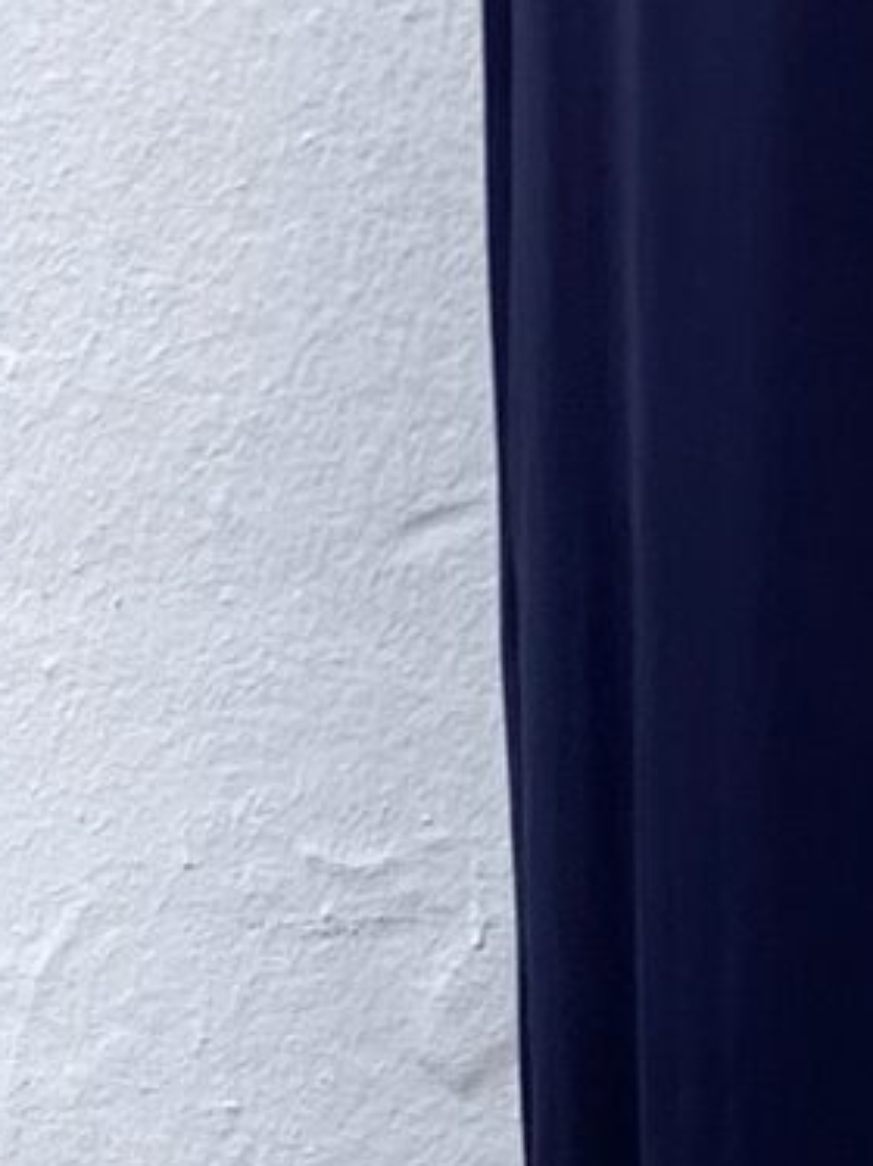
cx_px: 1207
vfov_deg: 10.8
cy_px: -511
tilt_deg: -8.4
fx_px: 5992
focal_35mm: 178
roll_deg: -0.1
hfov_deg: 8.2
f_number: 1.8
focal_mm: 4.25
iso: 32
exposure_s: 1/306
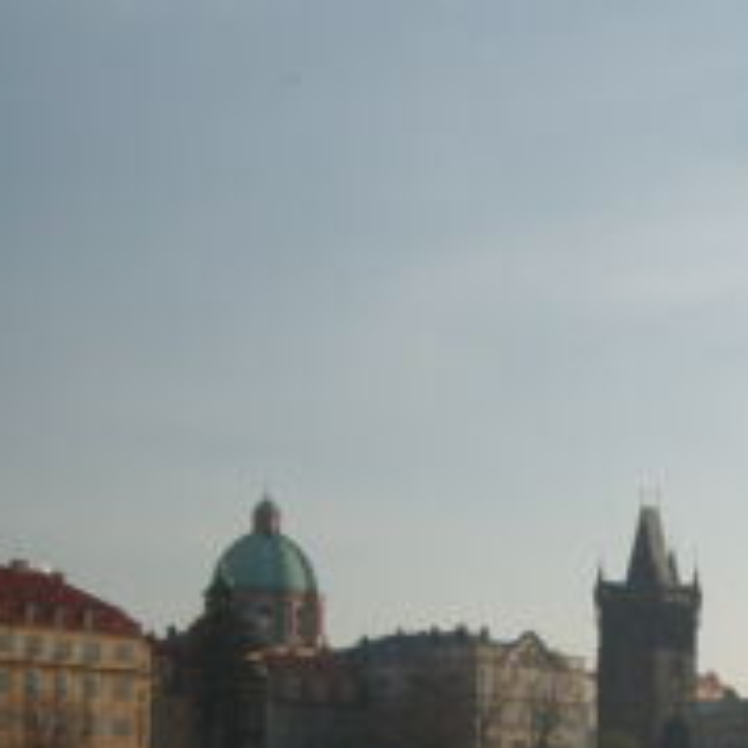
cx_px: 727
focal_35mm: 88
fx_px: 2151
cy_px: 729
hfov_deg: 19.2
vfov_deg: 19.2
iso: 50
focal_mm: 5.8
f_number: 7.1
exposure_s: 1/250
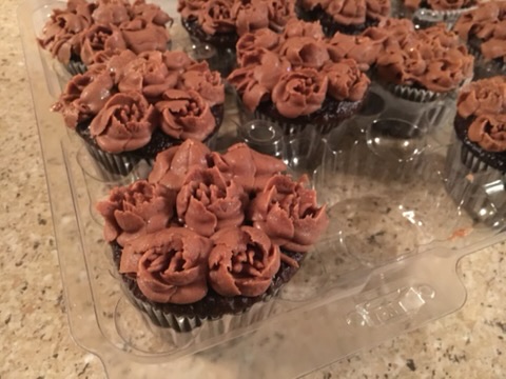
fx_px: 424
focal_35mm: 29
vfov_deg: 48.2
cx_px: 253
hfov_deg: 61.7
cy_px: 190
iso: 500
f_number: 2.2
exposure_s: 1/15
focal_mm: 4.15
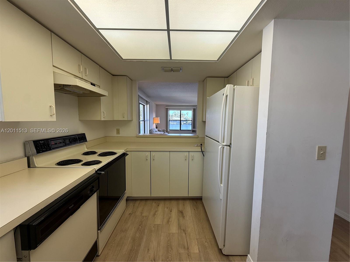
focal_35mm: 14
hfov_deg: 102.1
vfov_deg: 85.7
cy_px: 131
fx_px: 142
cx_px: 175
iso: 100
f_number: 2.2
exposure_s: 1/120
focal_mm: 2.22
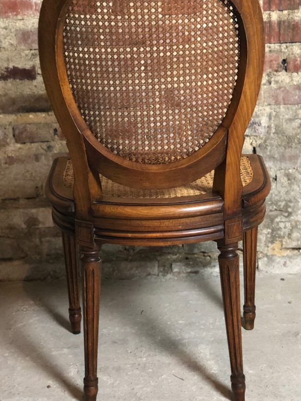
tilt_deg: -16.2
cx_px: 174
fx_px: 846
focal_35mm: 73
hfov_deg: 20.2
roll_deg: +1.8
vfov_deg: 26.7
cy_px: 180
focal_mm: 6
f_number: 2.4
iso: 160
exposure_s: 1/10
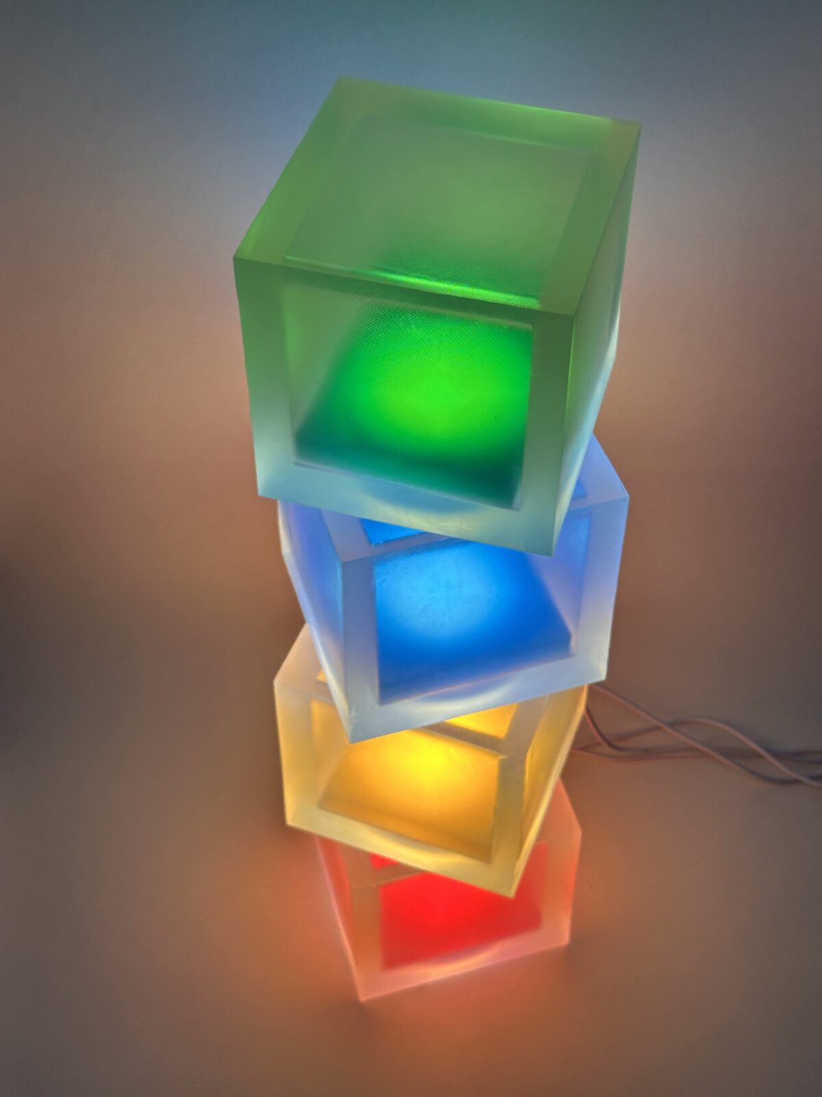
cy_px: 548
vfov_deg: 39.7
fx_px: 1520
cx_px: 411
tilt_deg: -47.3
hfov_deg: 30.3
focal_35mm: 48
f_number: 1.78
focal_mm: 6.86
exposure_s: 1/163
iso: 80
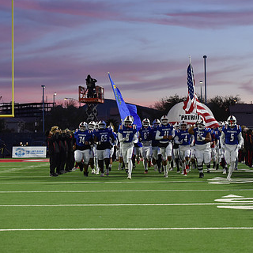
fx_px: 893
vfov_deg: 16.1
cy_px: 105
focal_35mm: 108
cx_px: 168
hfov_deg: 16.1
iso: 1400
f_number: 2.8
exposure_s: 1/500
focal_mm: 70
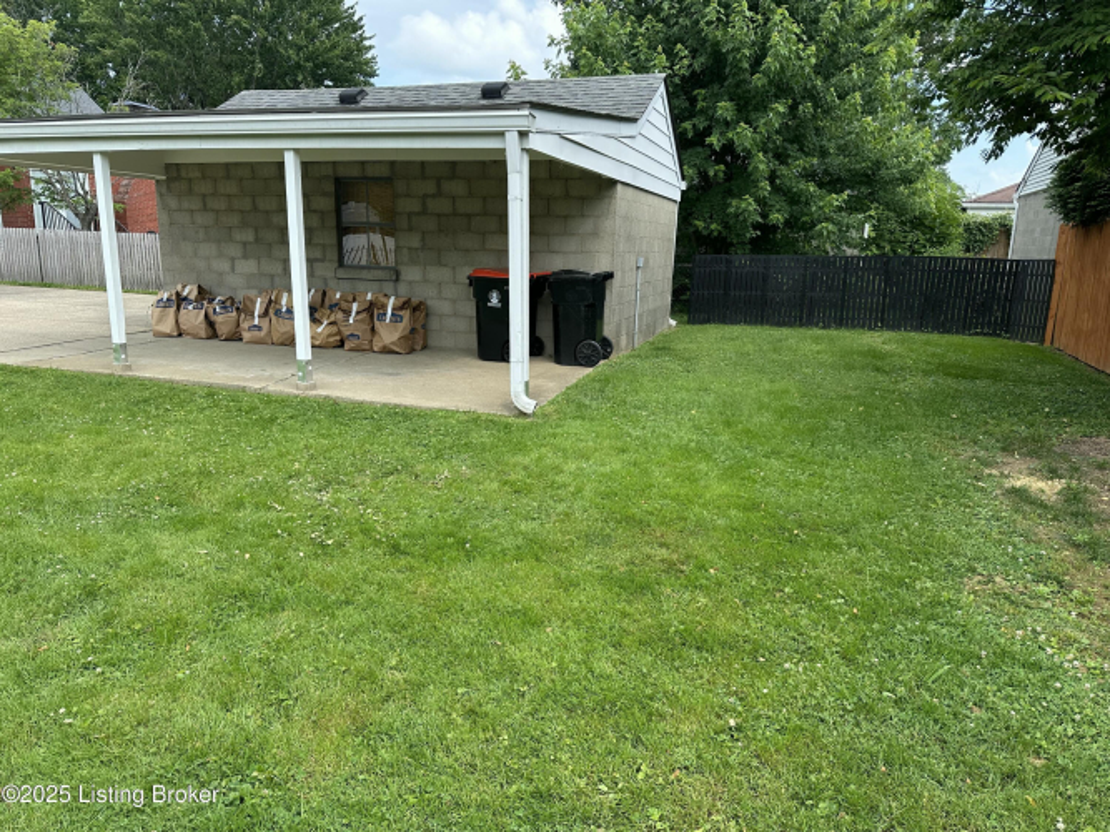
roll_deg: -1.7
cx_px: 555
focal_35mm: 24
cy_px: 416
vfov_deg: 56.8
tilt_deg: -12.7
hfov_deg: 71.6
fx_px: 769
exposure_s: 1/1374
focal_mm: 6.86
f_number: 1.78
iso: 80
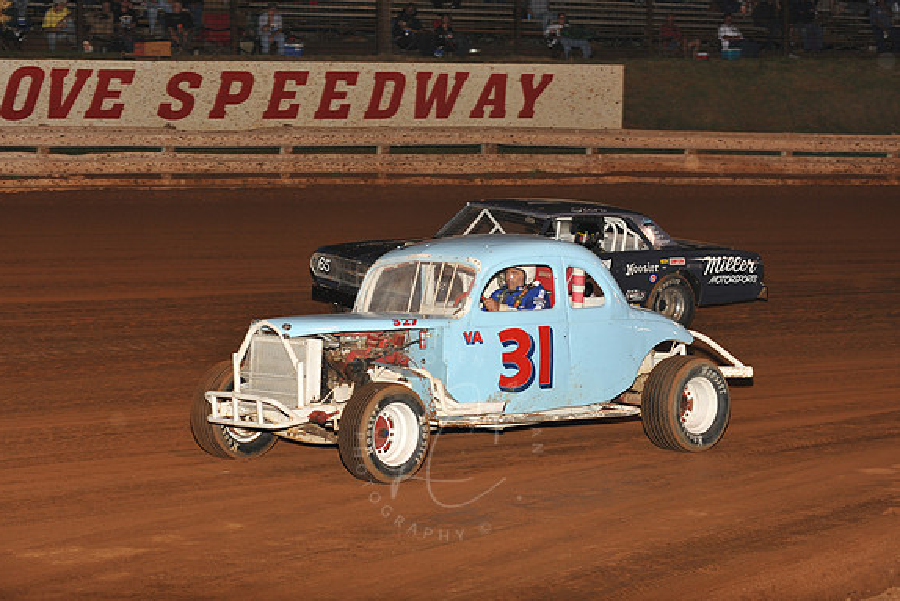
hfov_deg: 20.2
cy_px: 301
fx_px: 2525
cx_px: 447
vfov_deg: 13.6
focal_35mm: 101
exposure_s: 1/320
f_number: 6.3
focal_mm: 100
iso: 800
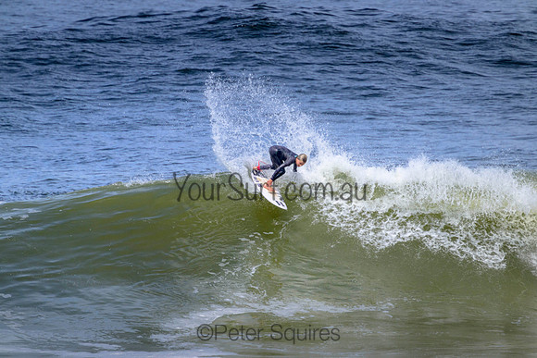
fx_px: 11936
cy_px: 179
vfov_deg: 1.7
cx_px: 268
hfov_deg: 2.6
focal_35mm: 800
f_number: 11
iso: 900
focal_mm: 800
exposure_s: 1/2000
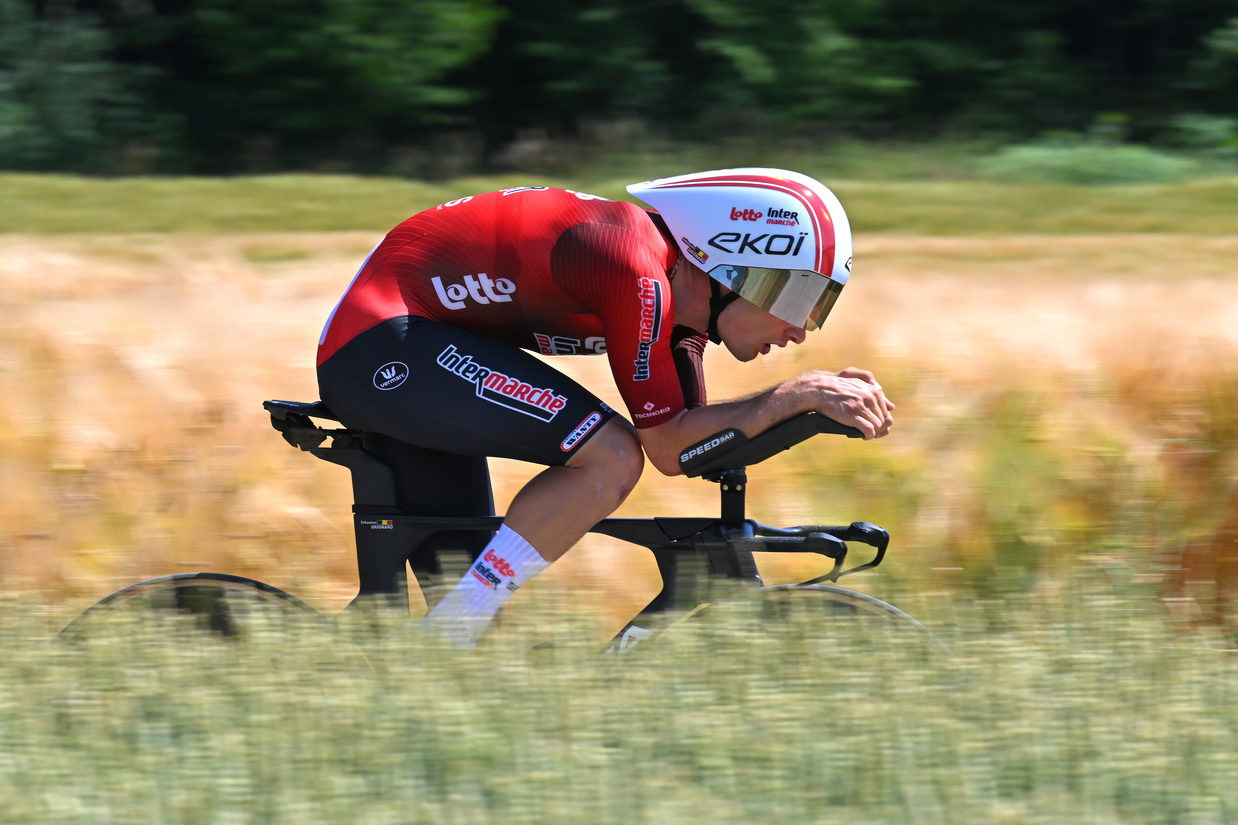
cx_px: 619
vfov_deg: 4.6
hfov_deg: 6.9
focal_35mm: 300
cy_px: 412
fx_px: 10314
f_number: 13
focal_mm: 200
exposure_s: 1/250
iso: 250
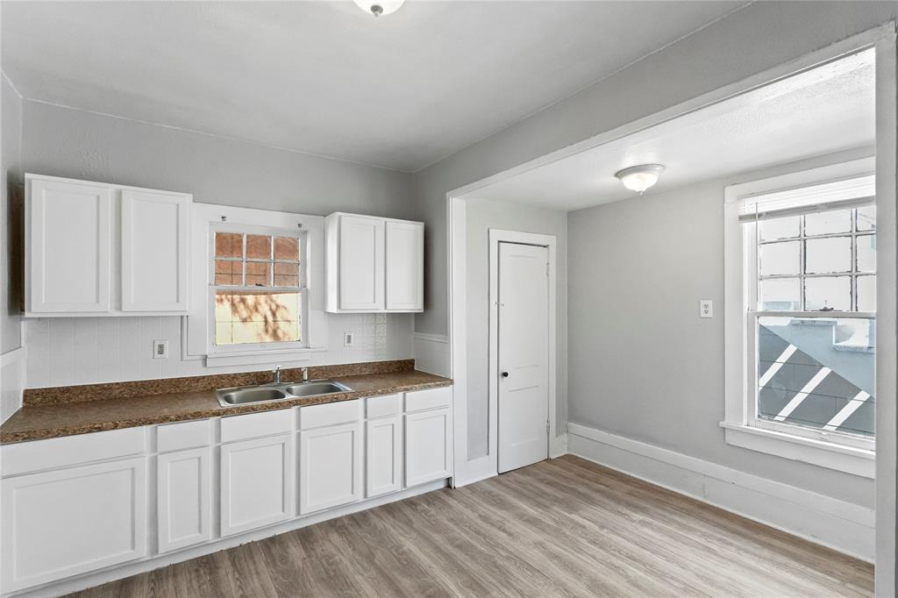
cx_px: 449
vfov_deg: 72.0
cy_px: 299
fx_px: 411
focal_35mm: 16
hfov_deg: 95.0
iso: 3200
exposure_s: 1/125
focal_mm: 11
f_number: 5
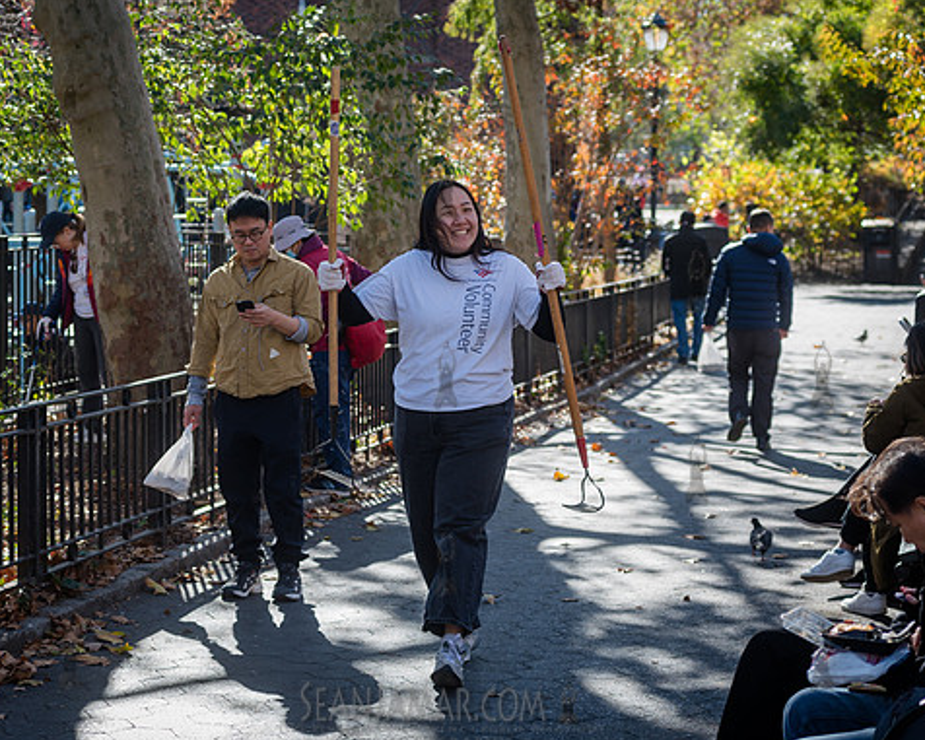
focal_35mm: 98
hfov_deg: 19.6
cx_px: 422
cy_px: 373
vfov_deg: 15.7
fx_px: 2683
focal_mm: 80
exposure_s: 1/200
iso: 100
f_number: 4.5
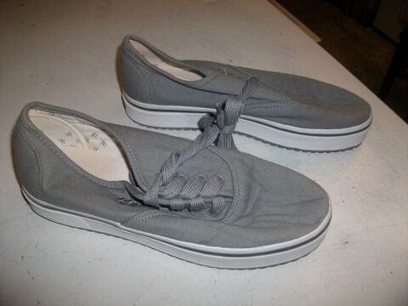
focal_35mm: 32
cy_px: 153
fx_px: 377
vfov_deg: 44.2
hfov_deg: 56.8
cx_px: 204
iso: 80
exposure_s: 1/40
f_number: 2.9
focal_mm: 5.7
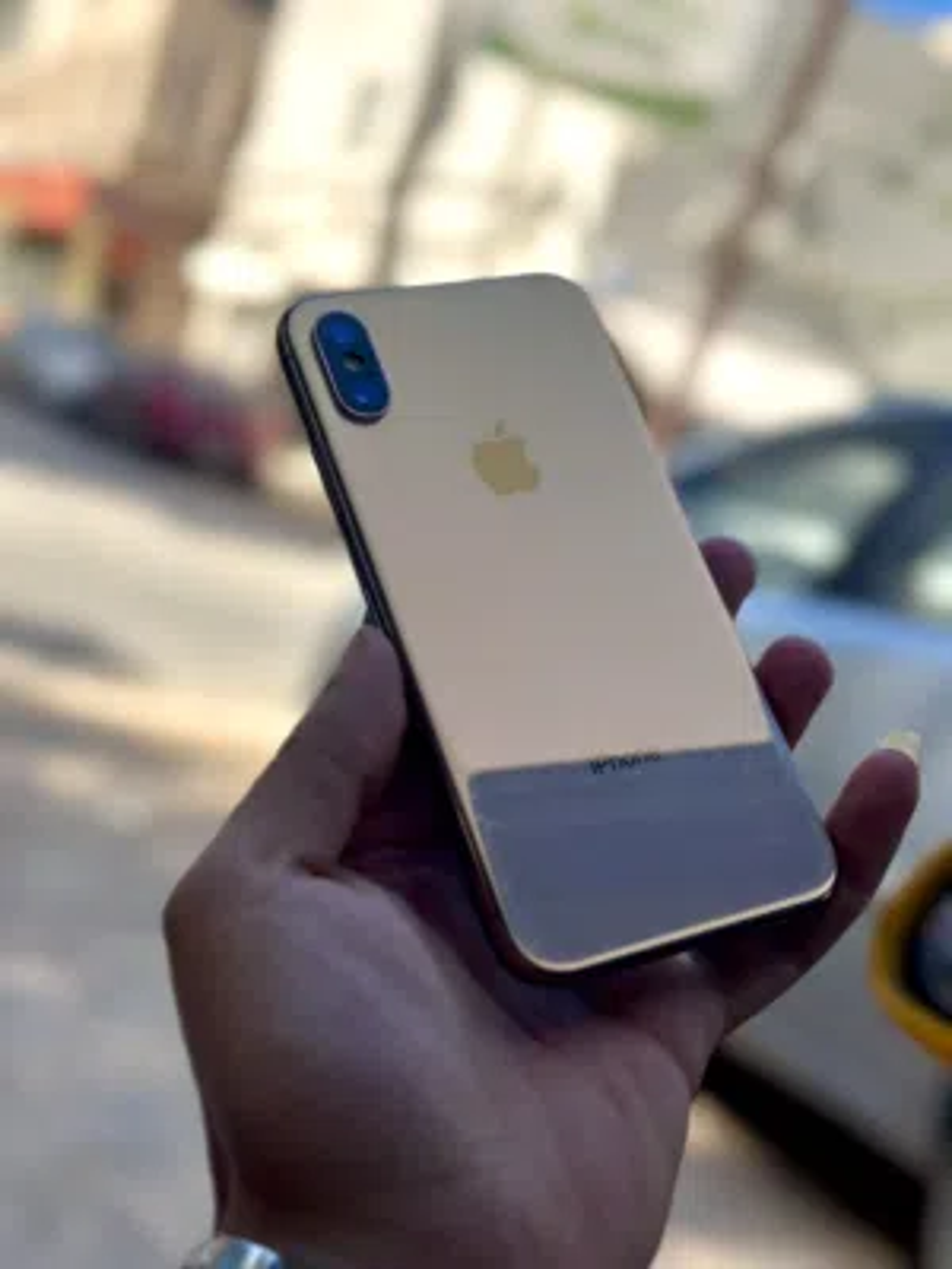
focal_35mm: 48
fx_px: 1760
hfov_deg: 30.3
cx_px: 476
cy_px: 634
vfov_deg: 39.7
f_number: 1.78
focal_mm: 6.86
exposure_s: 1/3257
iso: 80
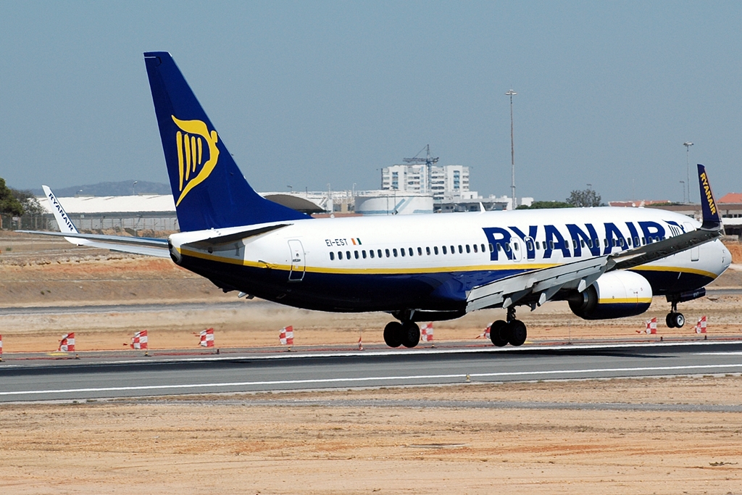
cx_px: 371
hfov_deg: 8.3
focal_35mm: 248
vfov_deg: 5.6
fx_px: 5102
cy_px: 248
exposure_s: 1/1250
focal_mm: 165
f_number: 9
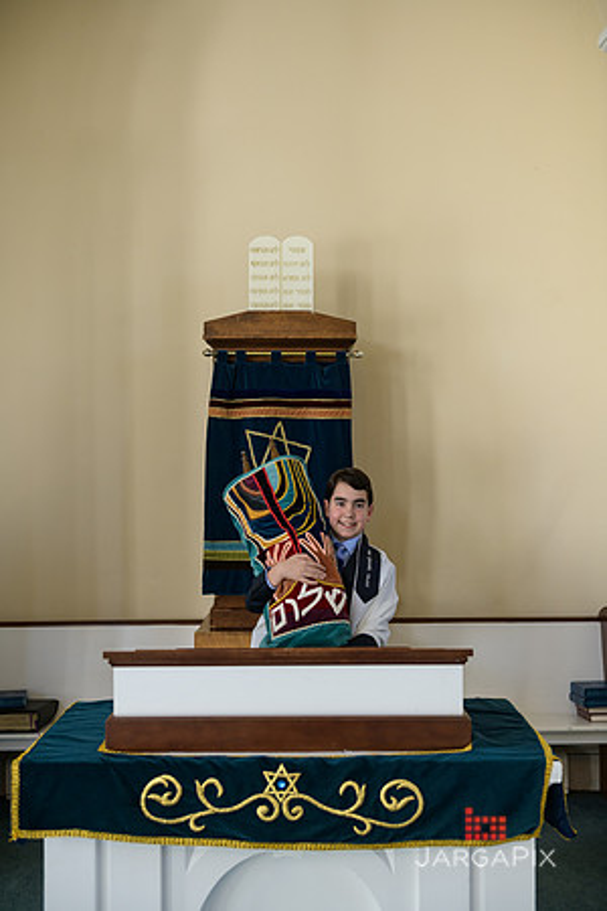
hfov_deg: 30.5
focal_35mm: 44
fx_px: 1113
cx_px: 304
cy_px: 456
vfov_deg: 44.5
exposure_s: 1/125
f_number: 3.2
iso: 400
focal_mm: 44
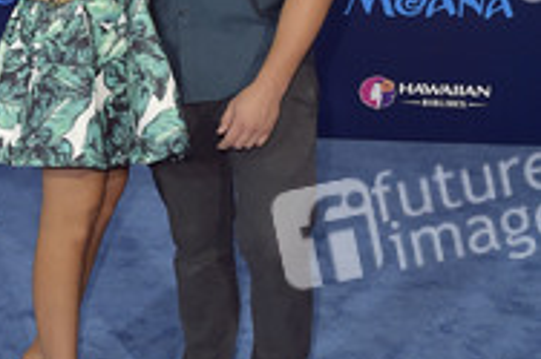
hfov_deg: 30.2
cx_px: 160
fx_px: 991
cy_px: 78
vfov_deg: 20.4
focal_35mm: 66
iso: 400
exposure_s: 1/320
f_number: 4.5
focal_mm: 31
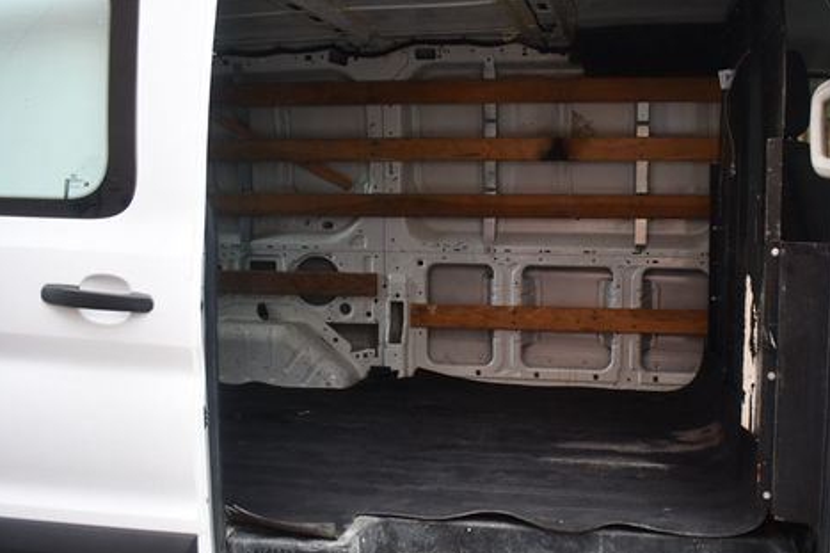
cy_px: 290
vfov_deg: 35.9
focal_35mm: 37
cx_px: 523
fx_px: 853
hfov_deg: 51.3
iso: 900
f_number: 3.5
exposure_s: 1/125
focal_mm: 18
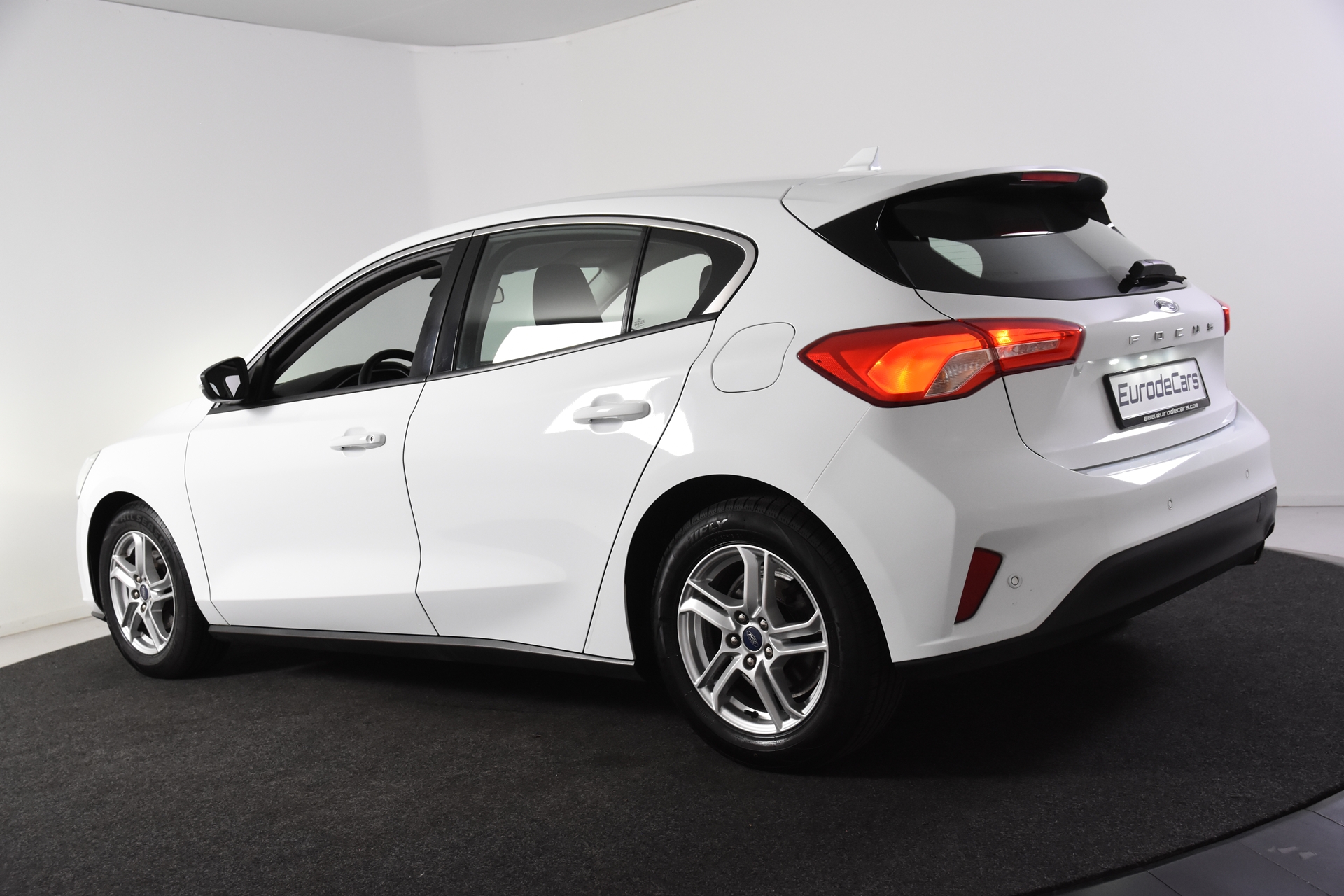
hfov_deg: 49.6
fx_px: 1456
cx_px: 672
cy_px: 448
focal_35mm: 39
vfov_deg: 34.2
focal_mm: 26
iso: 1600
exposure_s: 1/100
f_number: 5
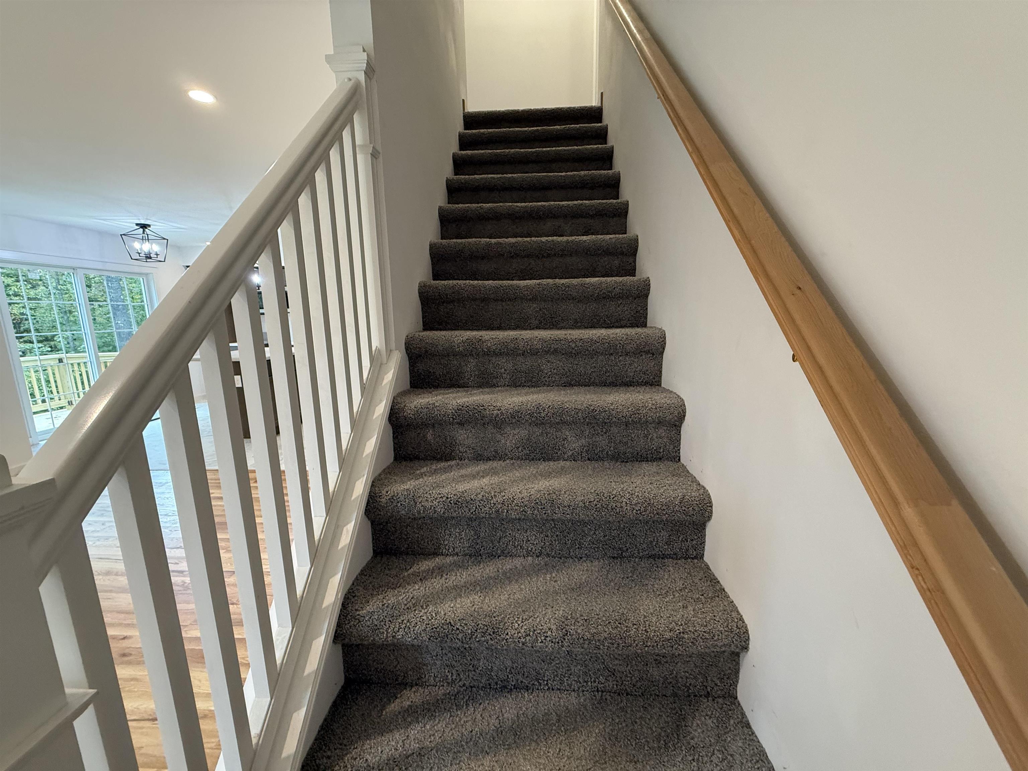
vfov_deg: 85.7
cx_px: 514
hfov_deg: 102.1
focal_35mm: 14
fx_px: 416
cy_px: 386
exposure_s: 1/60
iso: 400
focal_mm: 2.22
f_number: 2.2
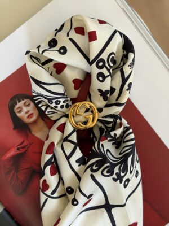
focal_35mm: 48
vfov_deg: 39.7
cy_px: 113
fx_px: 312
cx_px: 84
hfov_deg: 30.3
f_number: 1.78
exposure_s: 1/100
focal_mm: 6.76
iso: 100
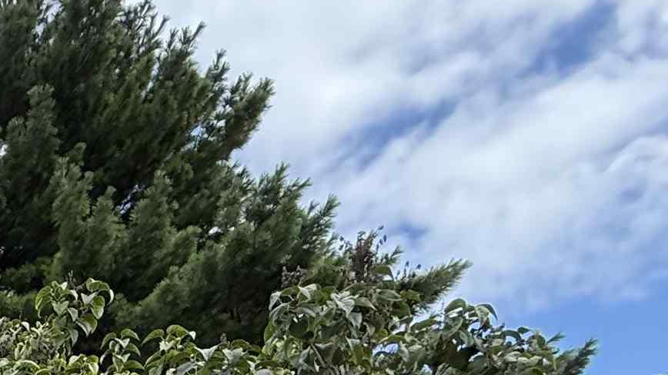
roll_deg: -1.0
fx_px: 956
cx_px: -351
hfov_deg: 26.7
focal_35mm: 54
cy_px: 768
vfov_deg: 16.4
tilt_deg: +5.7
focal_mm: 2.22
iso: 64
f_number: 2.2
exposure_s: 1/955
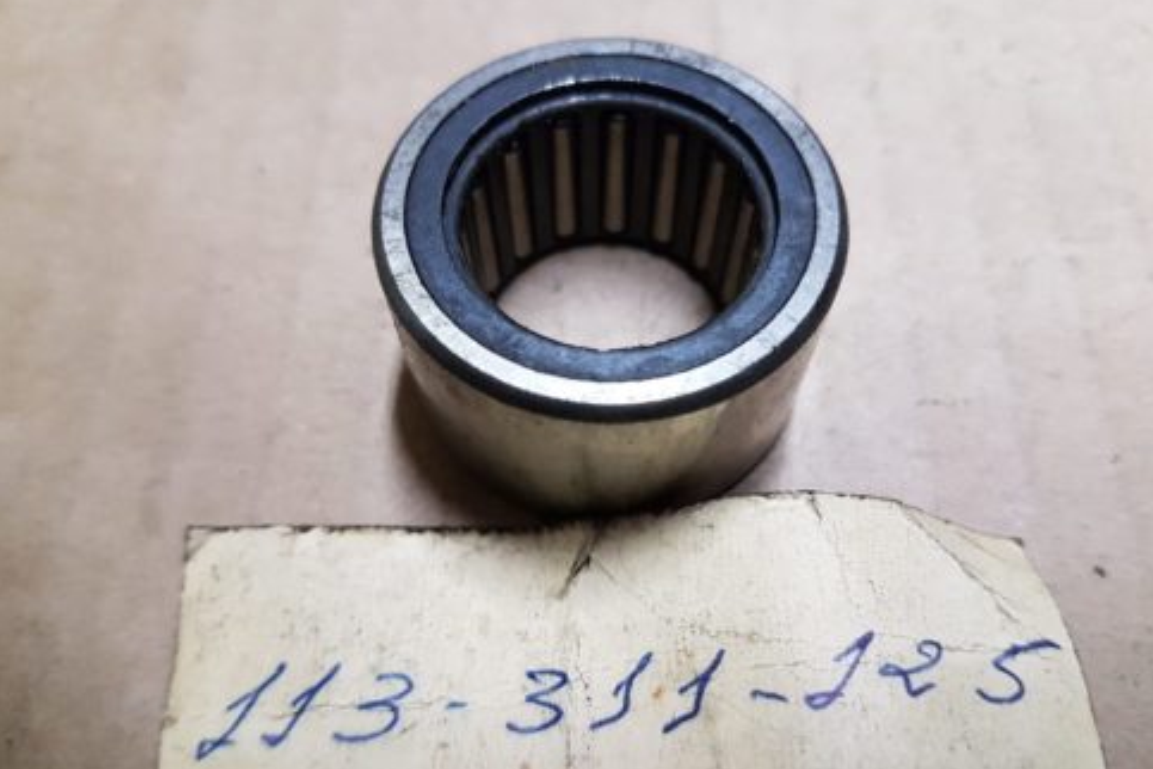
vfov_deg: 46.3
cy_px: 433
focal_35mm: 28
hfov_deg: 65.5
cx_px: 587
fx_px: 897
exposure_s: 1/25
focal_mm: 4.2
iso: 250
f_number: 1.7
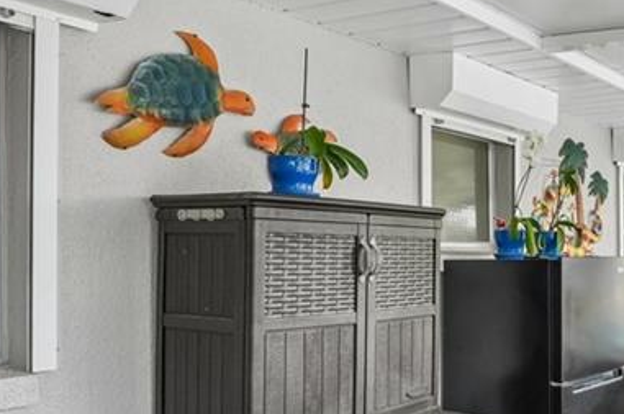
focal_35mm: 43
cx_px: 663
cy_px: 254
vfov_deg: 31.0
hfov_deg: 38.7
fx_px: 744
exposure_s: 1/60
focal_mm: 16
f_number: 8
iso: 400
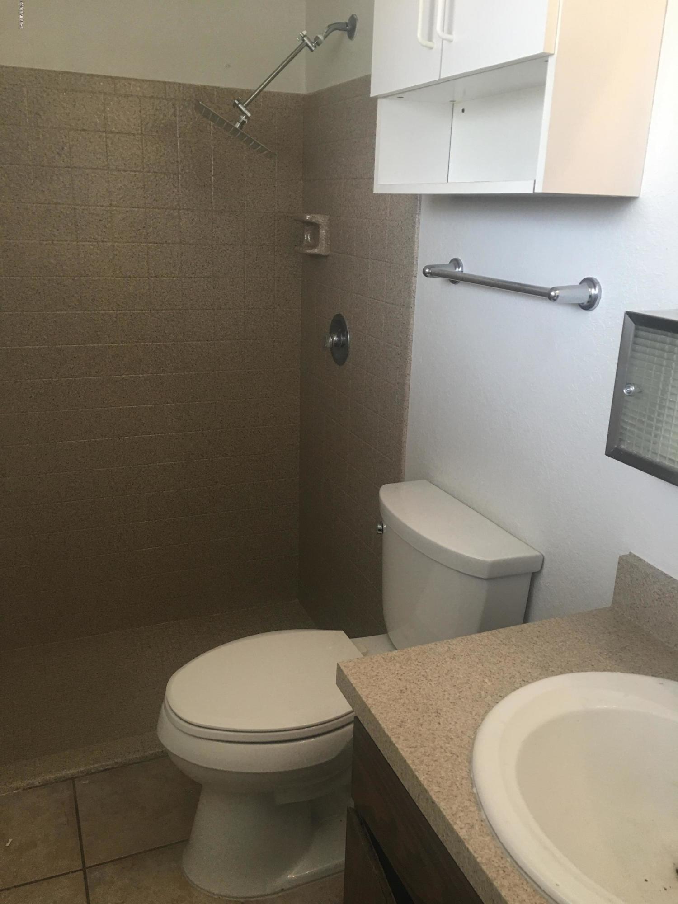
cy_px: 452
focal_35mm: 29
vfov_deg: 61.7
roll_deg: -0.8
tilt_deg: -16.3
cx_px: 339
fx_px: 757
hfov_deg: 48.2
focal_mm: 4.15
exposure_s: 1/30
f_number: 2.2
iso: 40
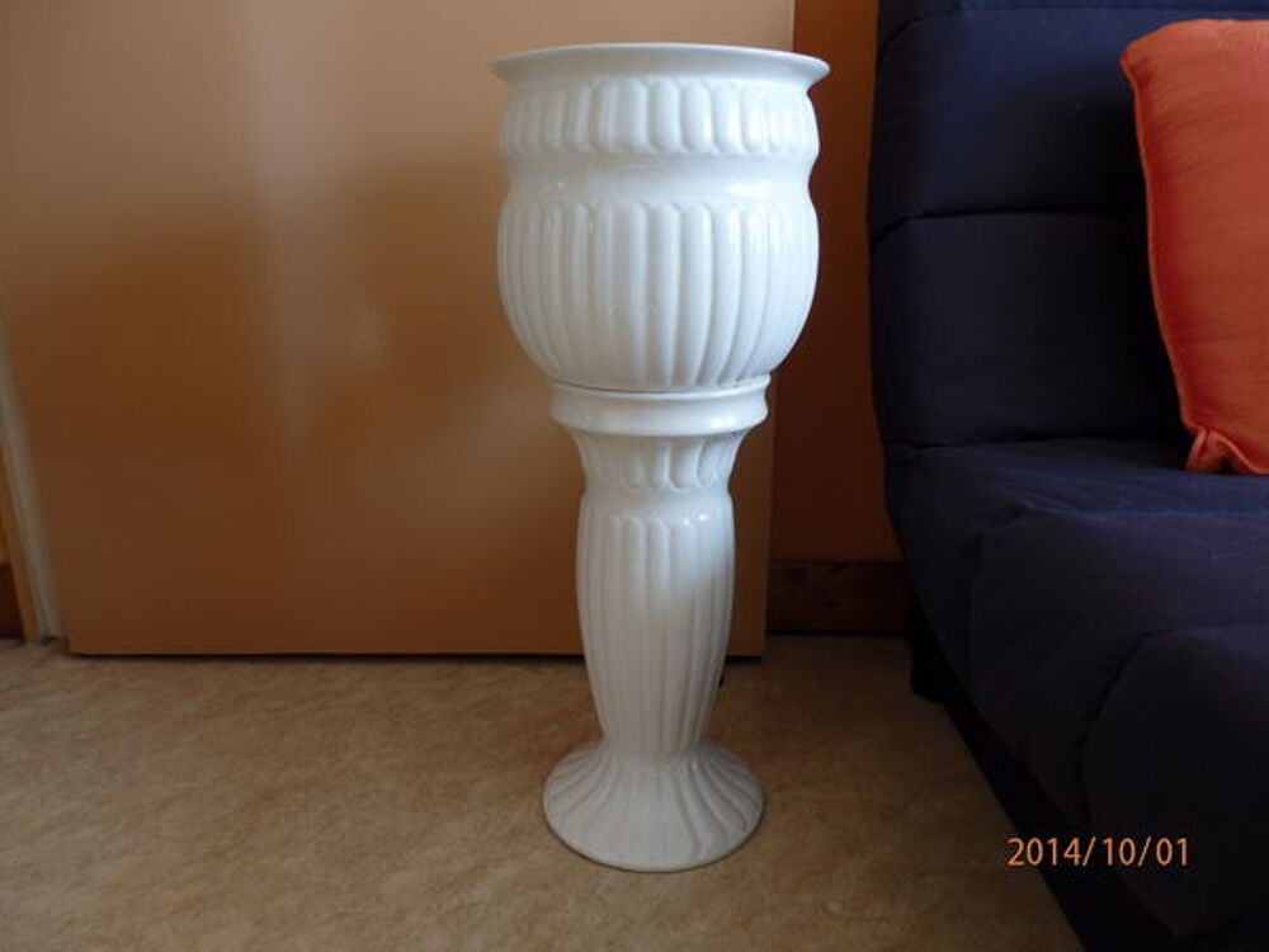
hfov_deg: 69.4
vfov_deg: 54.9
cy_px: 476
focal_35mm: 25
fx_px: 916
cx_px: 634
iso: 100
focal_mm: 4.5
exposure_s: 1/40
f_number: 3
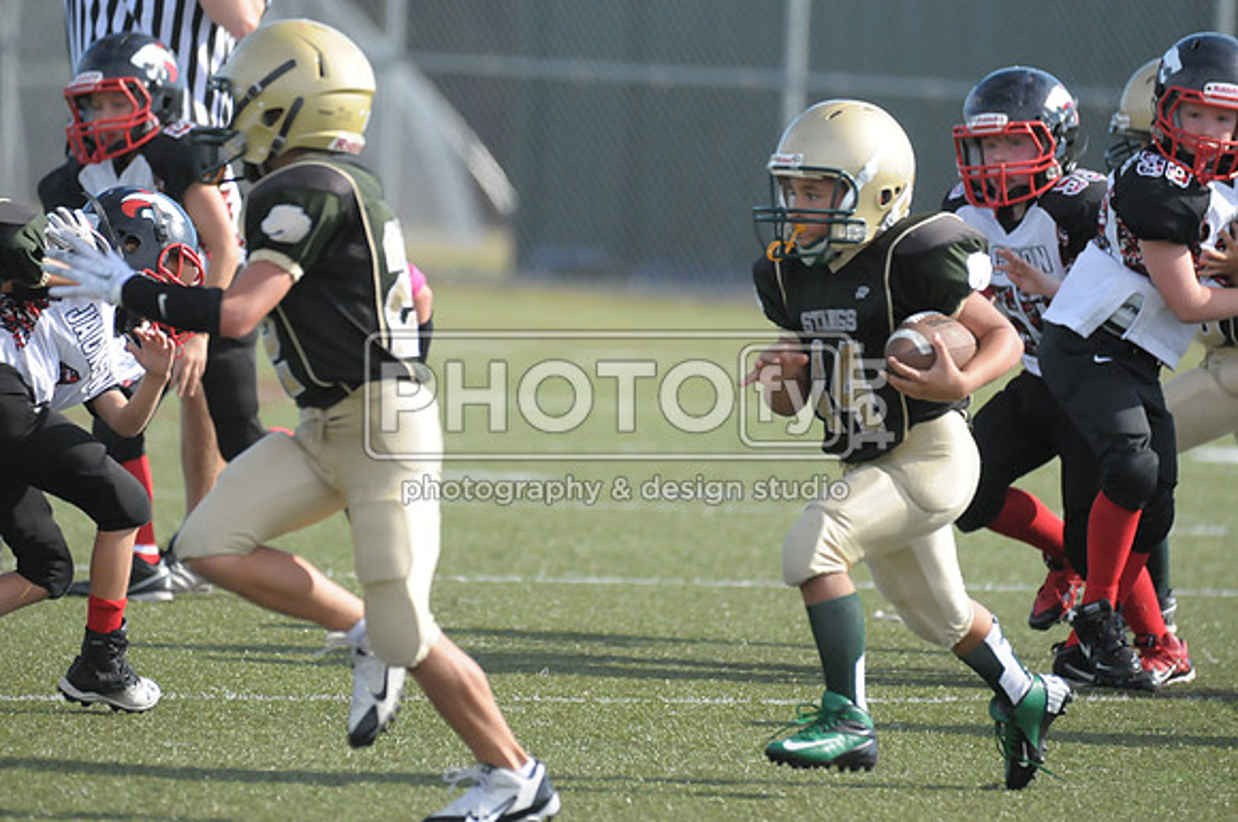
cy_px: 411
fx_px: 14938
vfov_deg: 3.2
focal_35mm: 435
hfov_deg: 4.7
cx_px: 619
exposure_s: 1/5000
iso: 1600
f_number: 4
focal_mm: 290
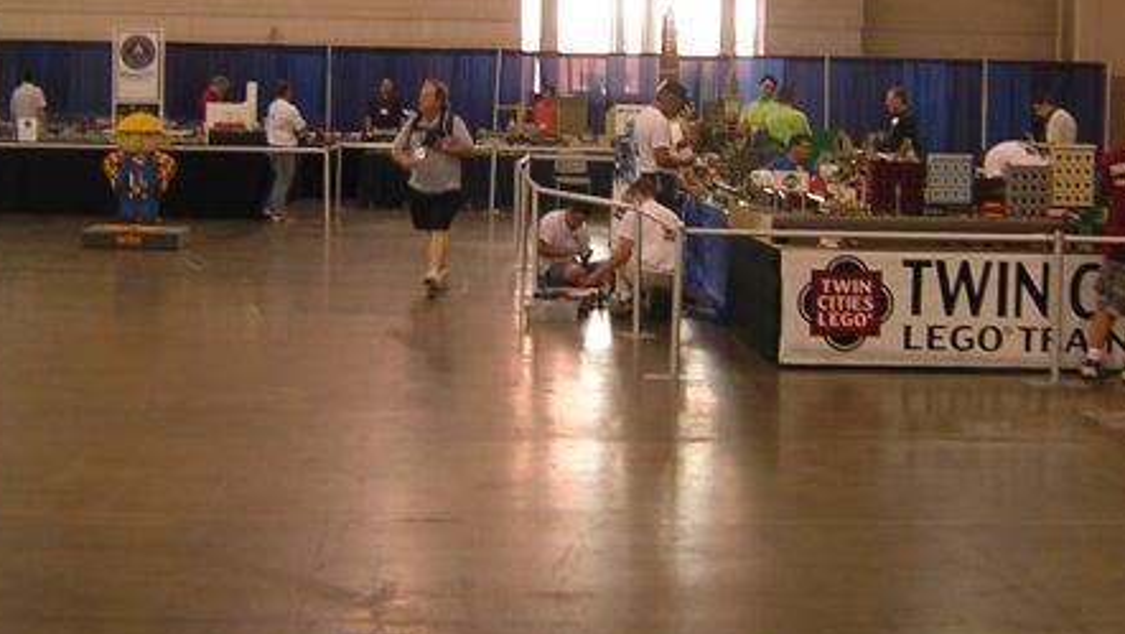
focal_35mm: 71
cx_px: 654
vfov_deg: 16.8
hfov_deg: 29.7
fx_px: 2119
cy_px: 89
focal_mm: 4.7
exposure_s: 1/19.3
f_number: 2.6
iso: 100
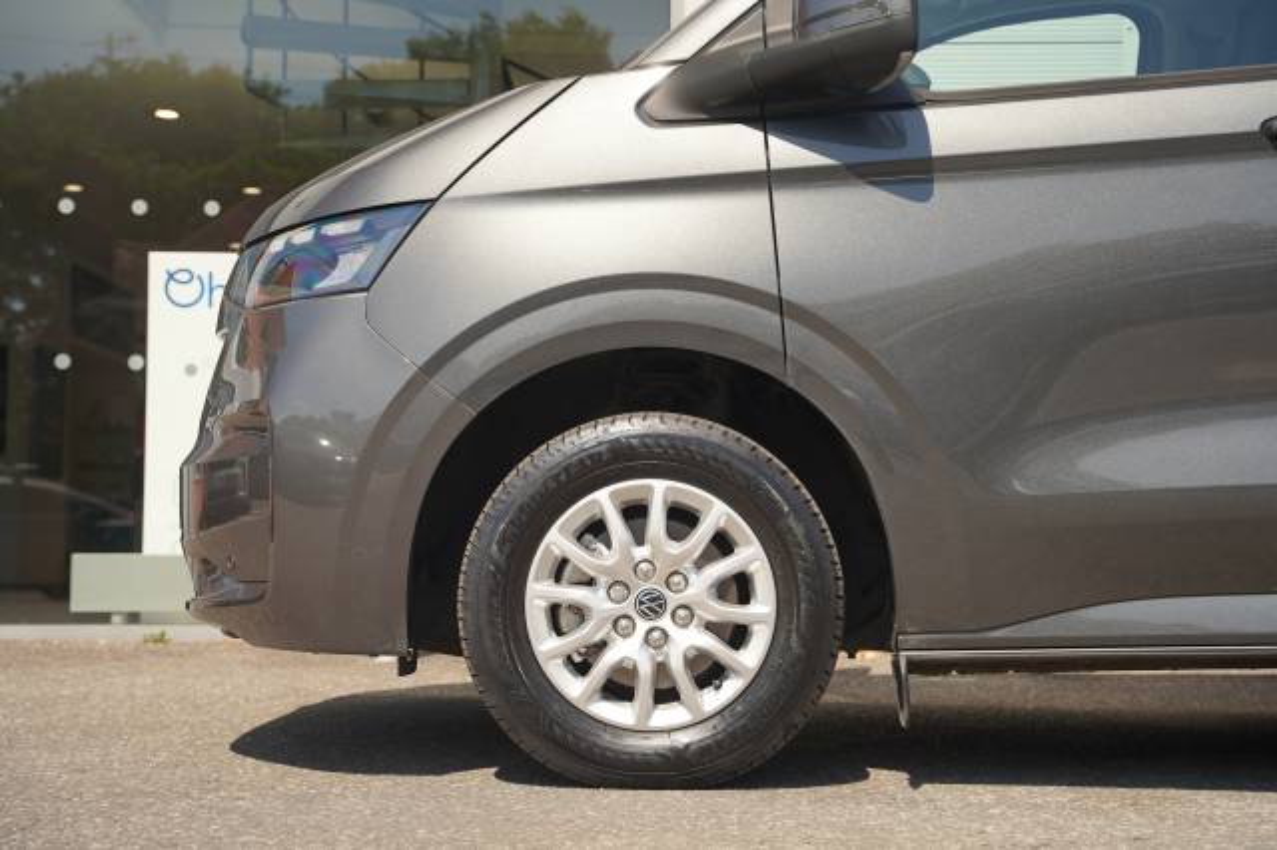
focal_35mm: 56
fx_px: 1996
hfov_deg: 35.5
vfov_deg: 24.0
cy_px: 425
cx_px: 638
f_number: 4
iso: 100
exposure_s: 1/250
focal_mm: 56.3
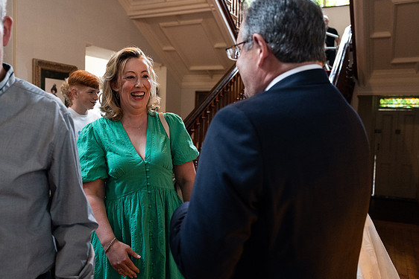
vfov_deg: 41.1
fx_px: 373
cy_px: 142
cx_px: 204
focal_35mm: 32
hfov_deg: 58.7
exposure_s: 1/200
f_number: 3.5
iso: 5000
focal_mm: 31
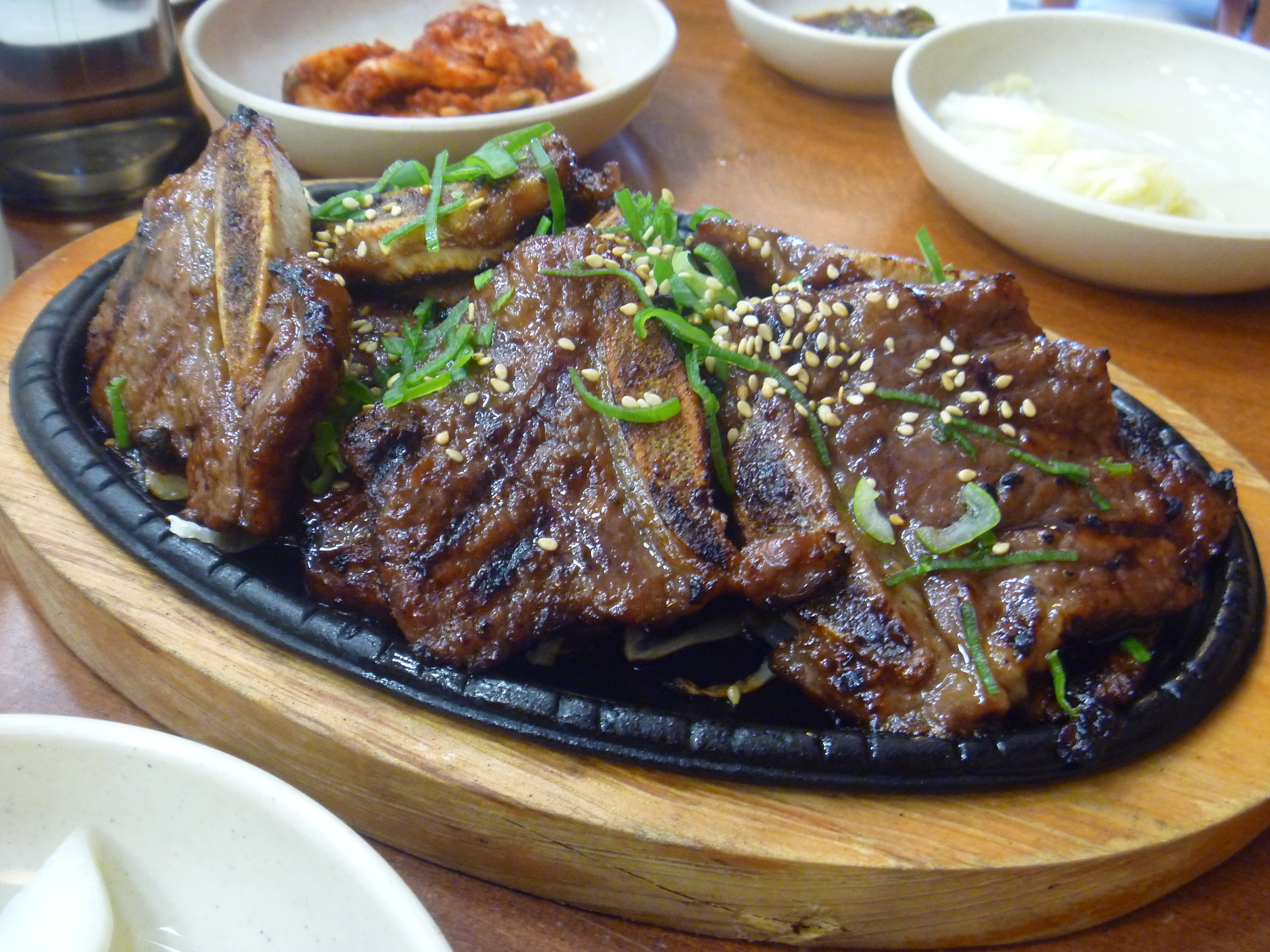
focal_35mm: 35
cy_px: 476
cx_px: 635
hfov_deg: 52.6
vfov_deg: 40.7
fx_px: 1284
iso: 400
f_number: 3.5
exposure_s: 1/10
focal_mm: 6.3
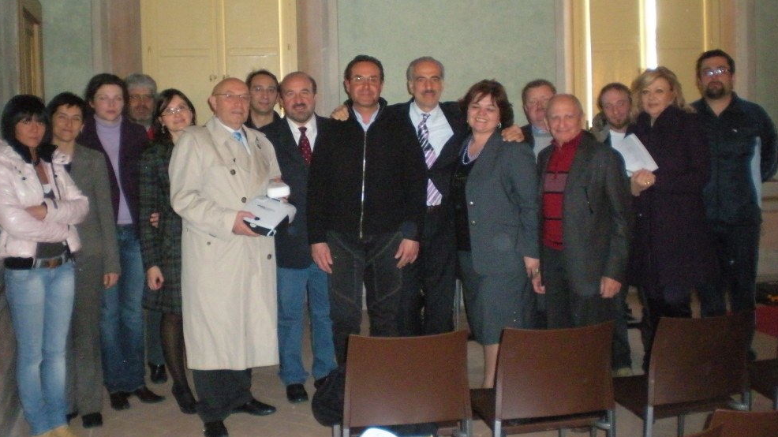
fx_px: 866
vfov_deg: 28.2
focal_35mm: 42
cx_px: 385
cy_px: 163
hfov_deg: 48.4
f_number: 3.1
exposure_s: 1/60
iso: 800
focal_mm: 6.3
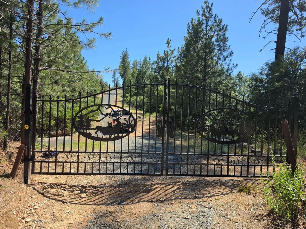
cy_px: 114
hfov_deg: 73.9
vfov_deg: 58.9
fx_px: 203
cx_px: 153
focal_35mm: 23
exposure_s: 1/3889
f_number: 1.4
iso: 64
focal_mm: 6.5
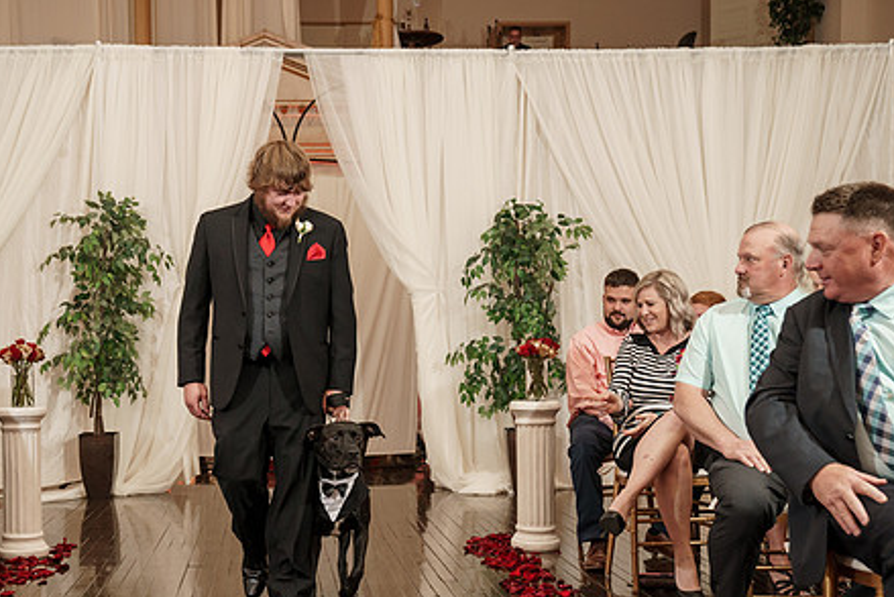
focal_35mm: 52
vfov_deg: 25.9
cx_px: 322
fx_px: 1292
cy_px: 378
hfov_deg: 37.9
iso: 2000
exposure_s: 1/160
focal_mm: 39
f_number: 4
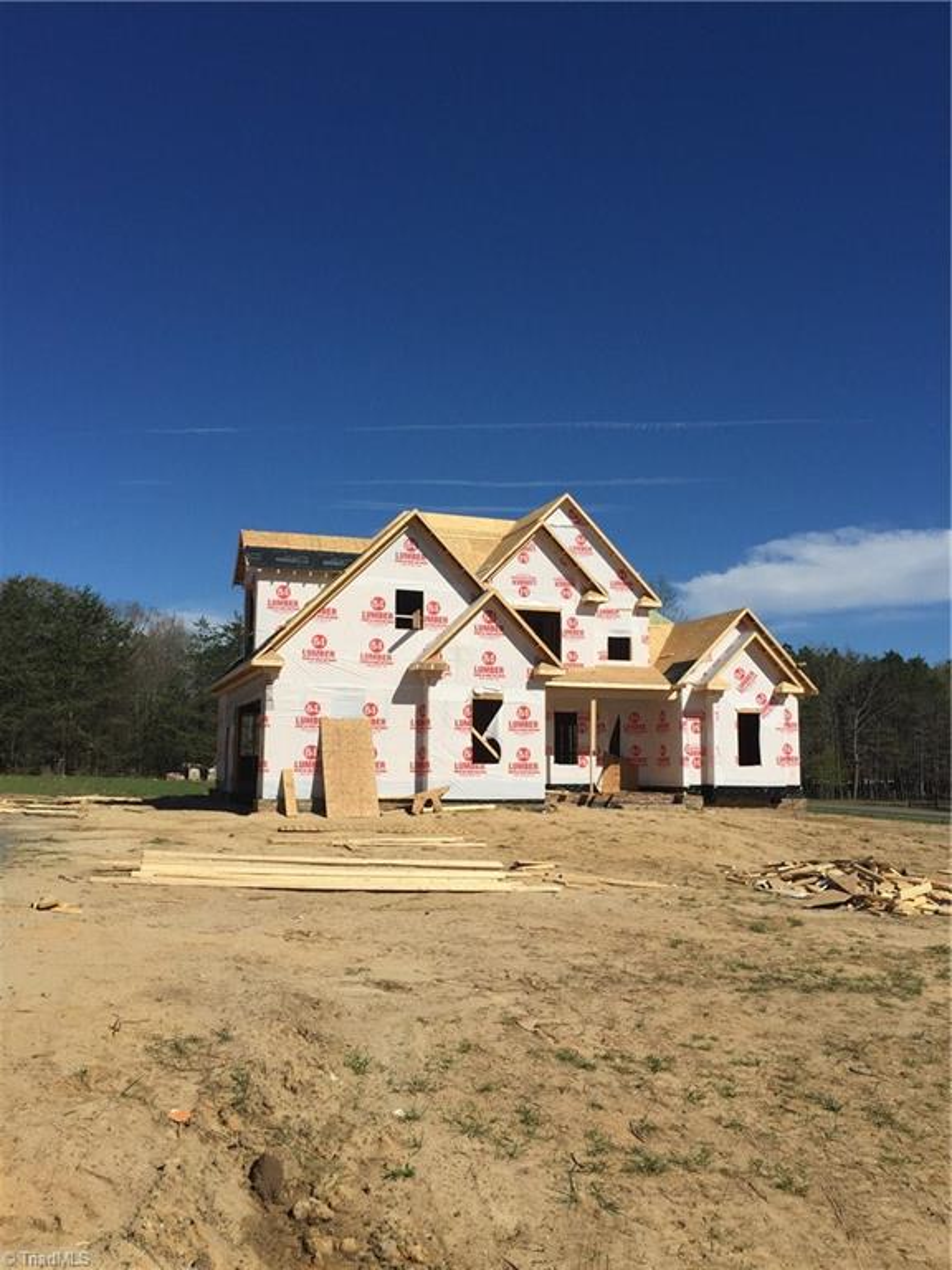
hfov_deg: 48.2
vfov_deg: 61.7
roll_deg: +0.0
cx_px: 476
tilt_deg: +6.4
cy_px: 635
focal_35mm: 29
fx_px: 1063
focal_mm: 4.15
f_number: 2.2
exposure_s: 1/5650
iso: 32
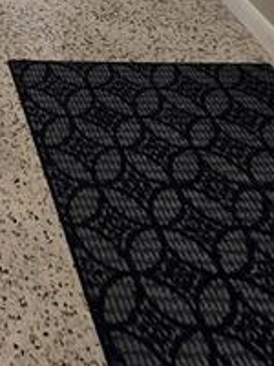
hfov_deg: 22.5
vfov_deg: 24.4
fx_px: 528
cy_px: -242
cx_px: -163
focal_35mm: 50
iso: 64
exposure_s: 1/60
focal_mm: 2.2
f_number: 2.2
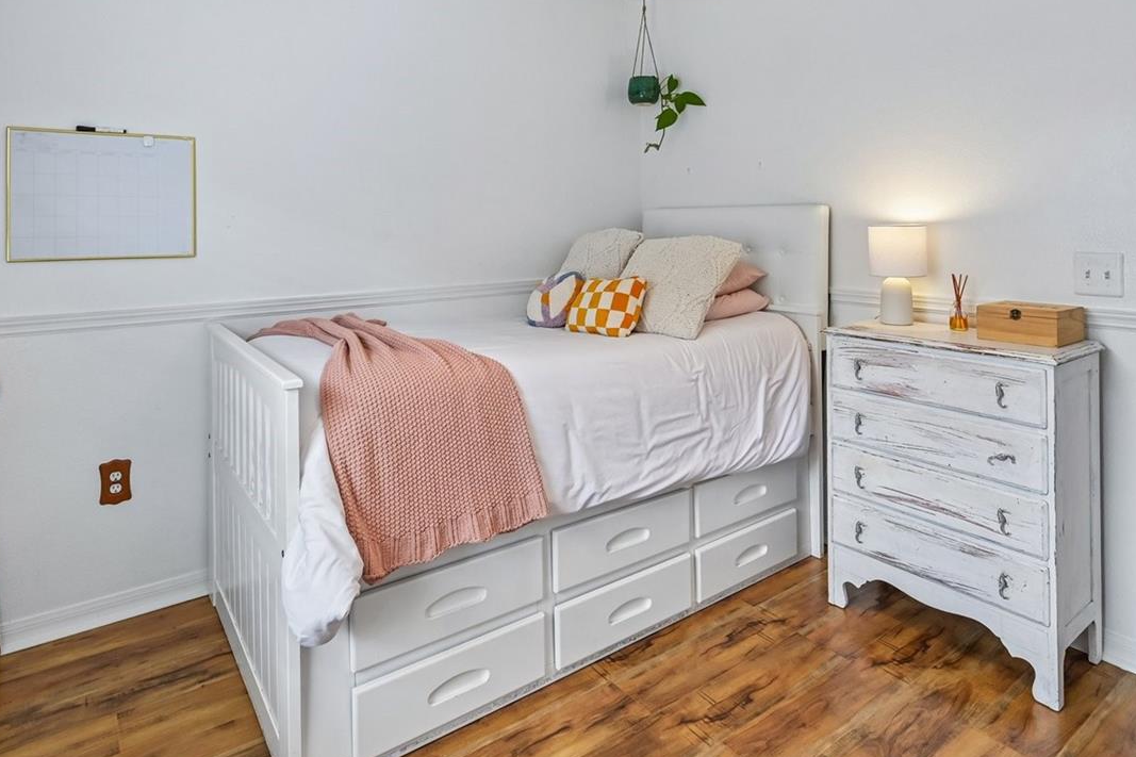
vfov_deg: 57.2
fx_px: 663
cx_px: 536
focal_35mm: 21
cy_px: 214
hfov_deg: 81.1
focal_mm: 14
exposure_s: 1/50
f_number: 8
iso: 400
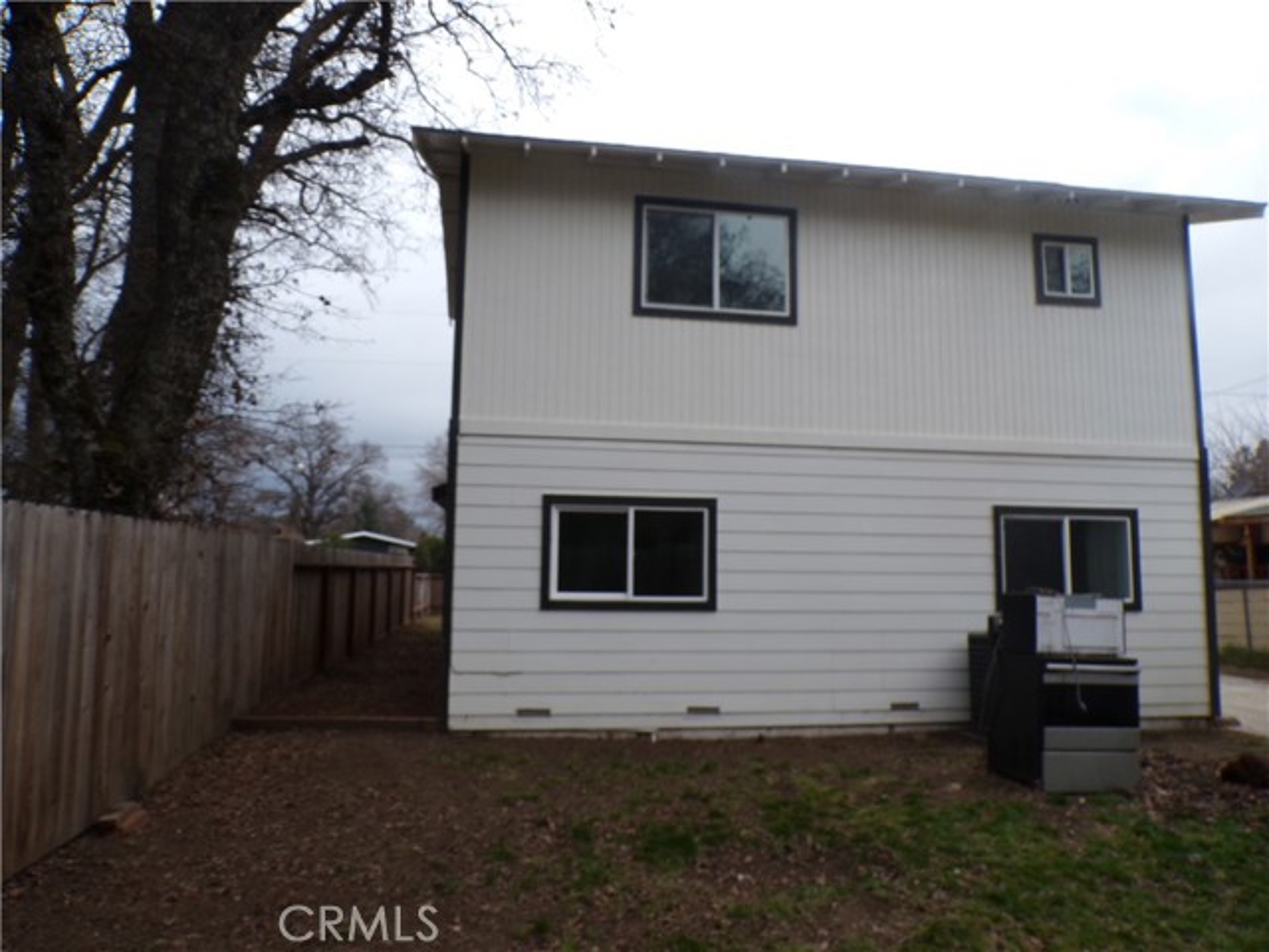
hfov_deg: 71.6
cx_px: 634
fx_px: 880
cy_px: 476
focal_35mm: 24
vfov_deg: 56.8
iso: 100
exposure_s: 1/240
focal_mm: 4.3
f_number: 4.4
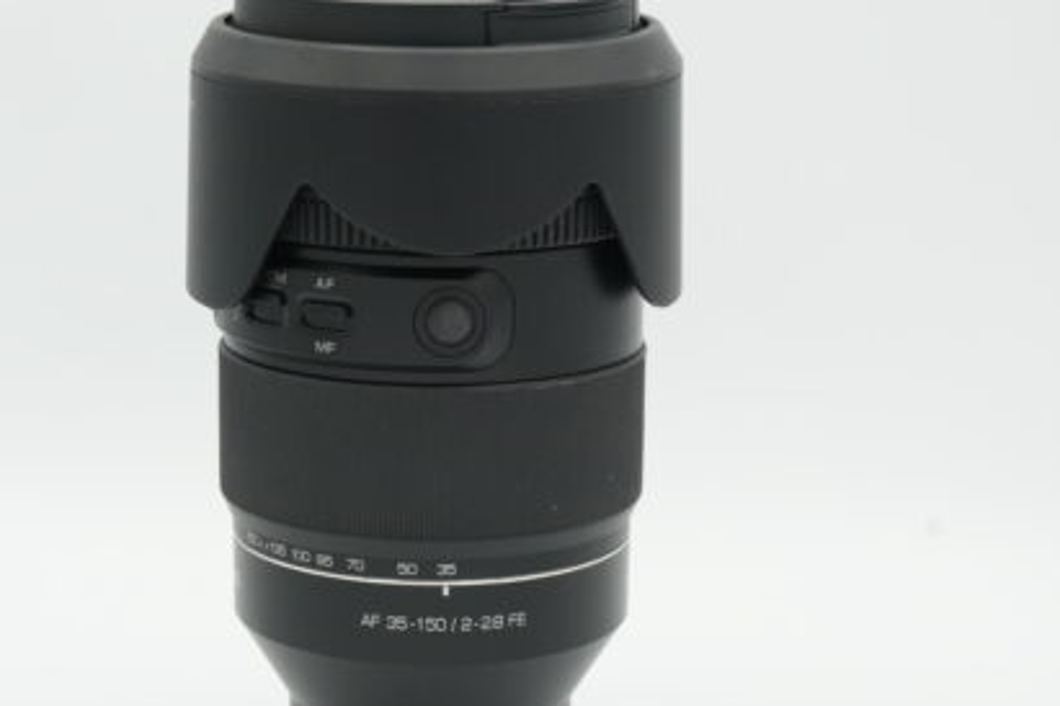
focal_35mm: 105
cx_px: 402
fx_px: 3091
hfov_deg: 19.4
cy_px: 430
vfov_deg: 13.0
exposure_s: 1/250
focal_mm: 48
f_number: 11
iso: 1000
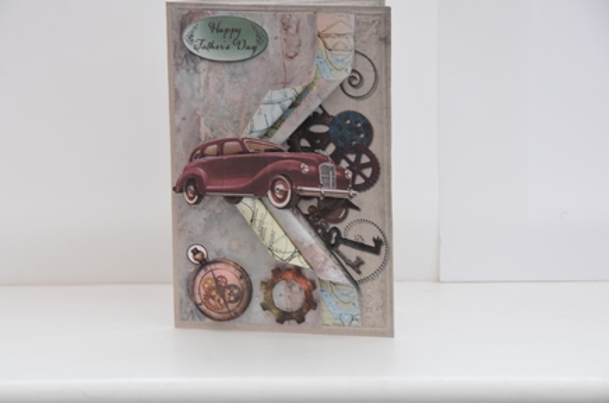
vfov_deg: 8.4
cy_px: 197
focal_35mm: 163
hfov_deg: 12.7
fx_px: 2744
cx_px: 298
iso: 360
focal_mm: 105
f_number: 10
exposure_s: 1/30
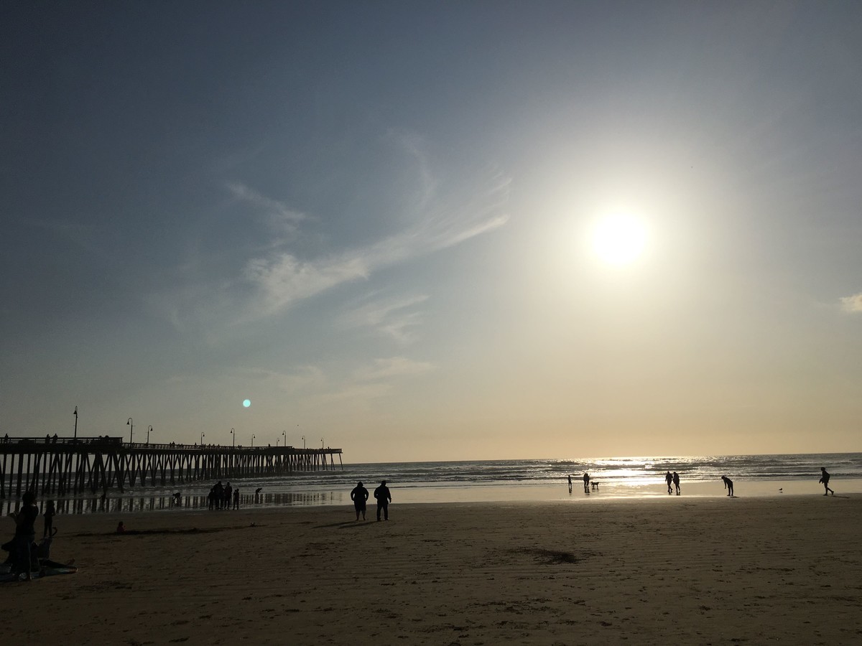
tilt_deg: +13.3
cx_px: 431
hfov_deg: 61.7
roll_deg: +0.8
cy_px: 323
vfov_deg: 48.2
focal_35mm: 29
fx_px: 722
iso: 25
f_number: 2.2
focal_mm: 4.15
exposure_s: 1/15385
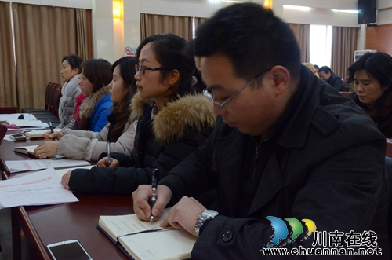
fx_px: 424
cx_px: 196
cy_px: 130
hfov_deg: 49.6
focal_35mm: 39
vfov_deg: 34.1
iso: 1600
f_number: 13
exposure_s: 1/8
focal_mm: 26
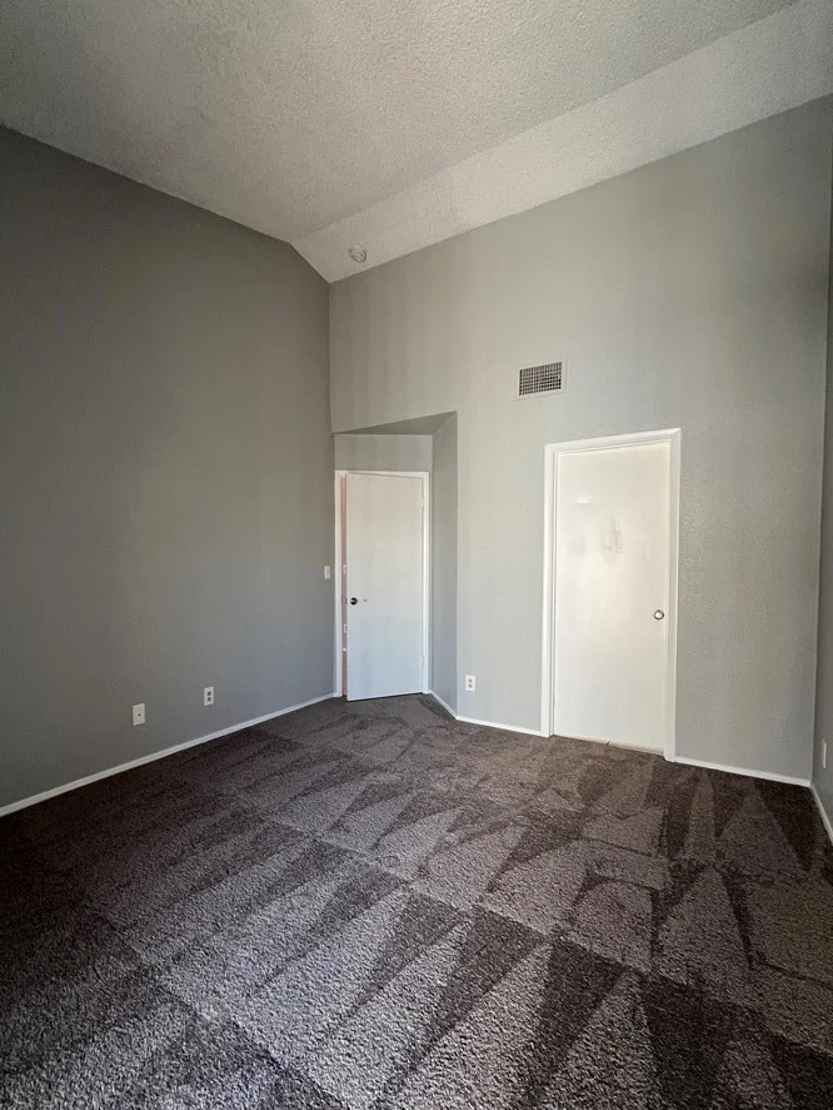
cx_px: 363
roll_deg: +0.2
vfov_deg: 98.1
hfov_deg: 81.4
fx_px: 481
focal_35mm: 15
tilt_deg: -1.6
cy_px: 583
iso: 160
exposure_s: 1/60
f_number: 1.8
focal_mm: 1.57
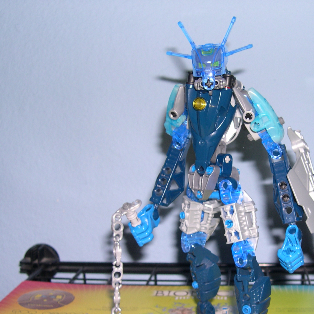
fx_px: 575
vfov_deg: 30.4
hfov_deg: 30.4
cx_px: 202
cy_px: 195
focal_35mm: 56
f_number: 2.8
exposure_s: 1/60
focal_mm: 8
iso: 100
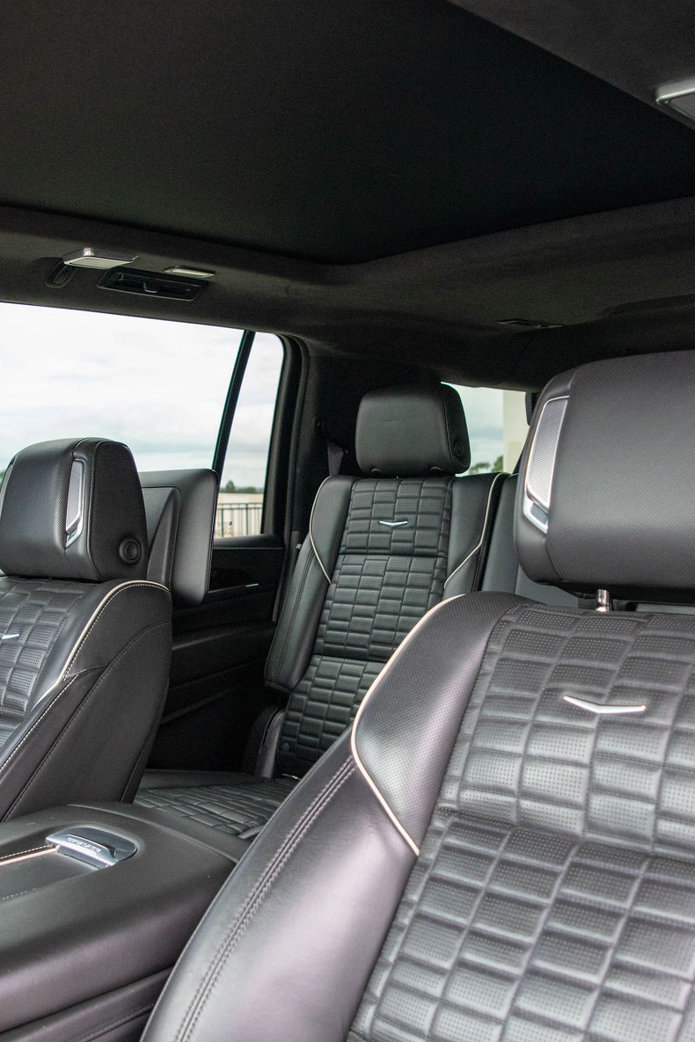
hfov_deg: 37.9
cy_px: 520
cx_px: 350
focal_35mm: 35
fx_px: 1013
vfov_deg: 54.4
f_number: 3.5
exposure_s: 1/500
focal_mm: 18
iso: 1600
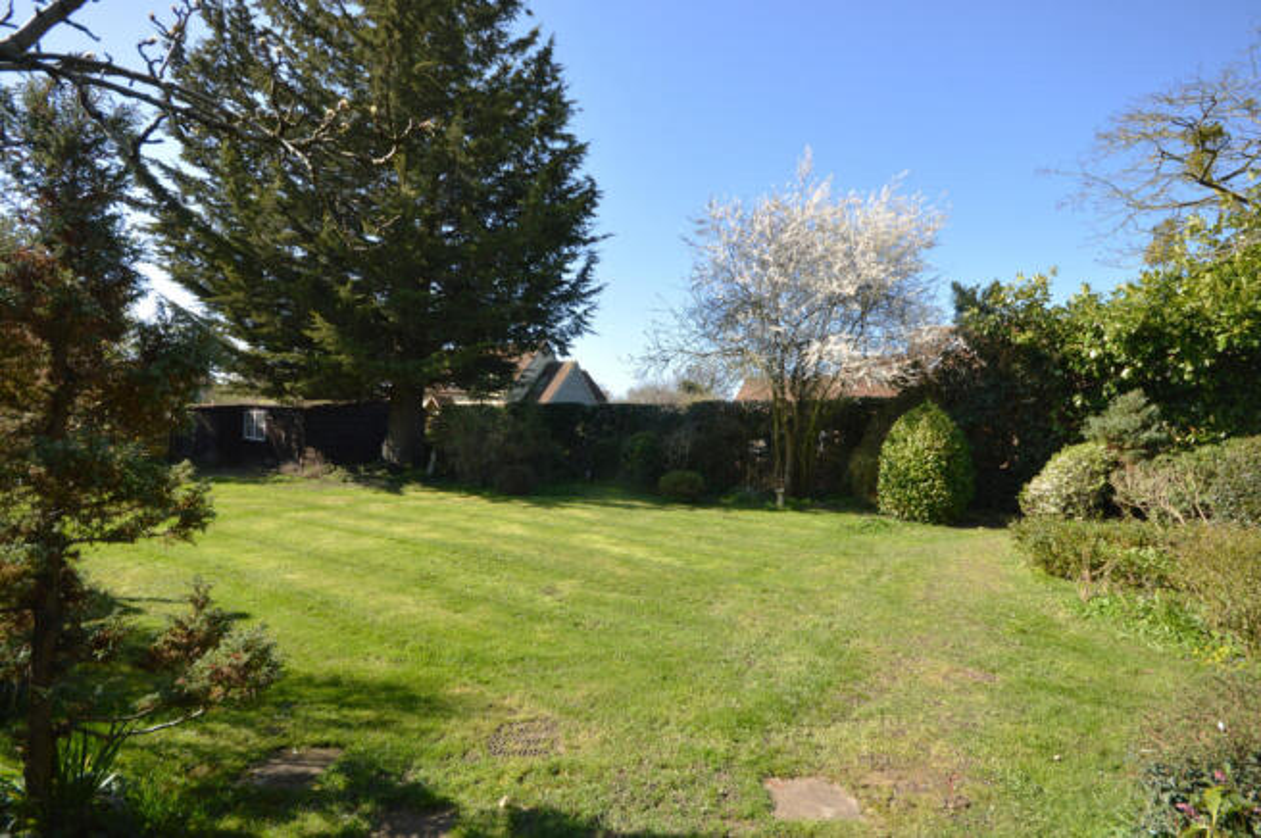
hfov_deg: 100.4
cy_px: 419
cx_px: 630
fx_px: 525
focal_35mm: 15
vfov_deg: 77.2
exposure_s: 1/160
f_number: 7.1
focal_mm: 10
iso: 100
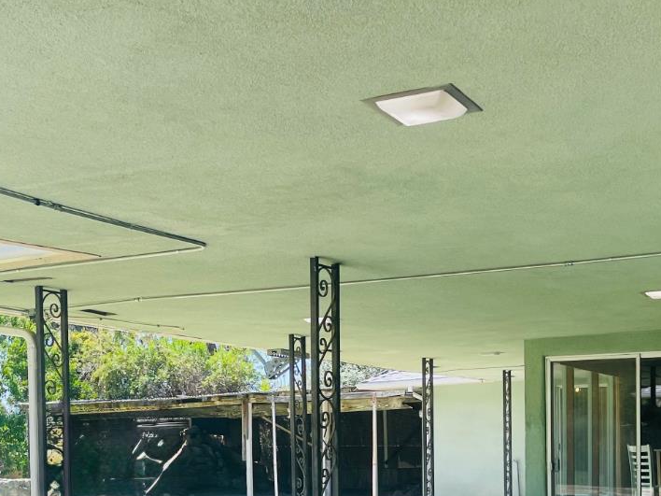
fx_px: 1012
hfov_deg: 36.1
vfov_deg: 26.4
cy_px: 462
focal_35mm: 53
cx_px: 274
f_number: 1.6
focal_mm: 5.1
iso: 32
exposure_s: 1/831
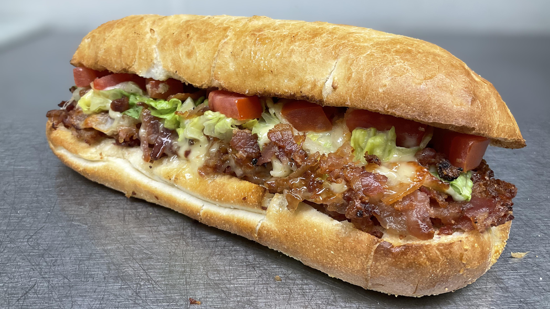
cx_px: 277
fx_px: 467
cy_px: 148
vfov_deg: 36.7
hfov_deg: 61.0
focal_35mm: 32
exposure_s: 1/100
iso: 64
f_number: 1.8
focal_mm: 3
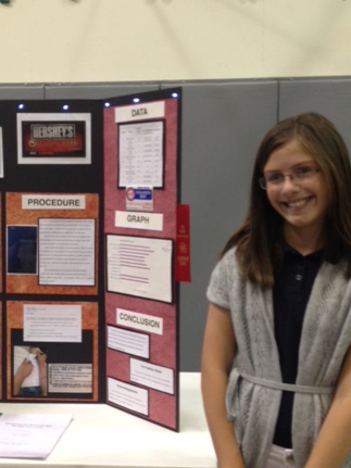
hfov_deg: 27.8
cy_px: 239
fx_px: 703
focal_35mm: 52
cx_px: 112
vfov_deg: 36.8
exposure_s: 1/20
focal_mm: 4.28
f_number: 2.4
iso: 160
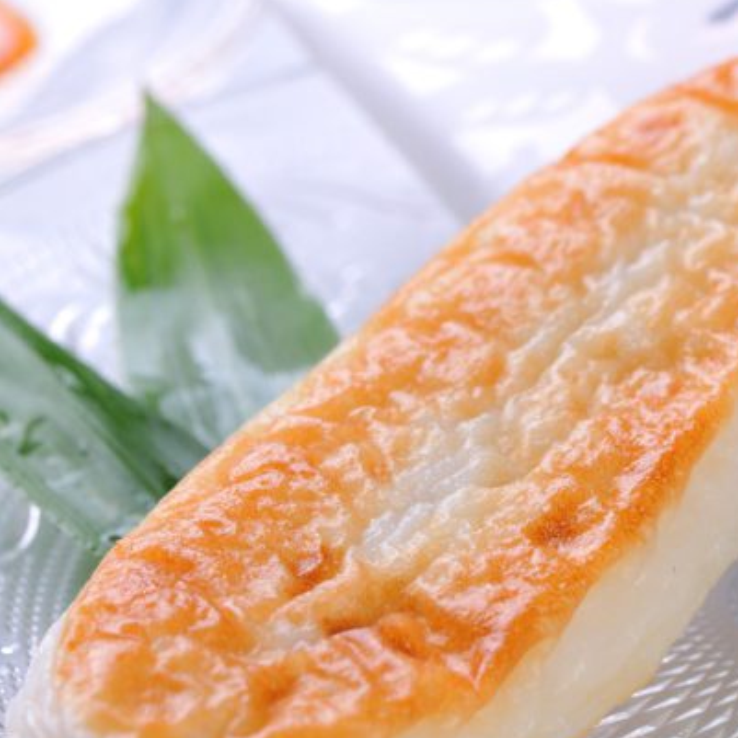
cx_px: 617
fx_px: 4125
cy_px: 431
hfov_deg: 10.2
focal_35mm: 171
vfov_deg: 10.2
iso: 100
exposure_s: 1/160
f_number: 9
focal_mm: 105
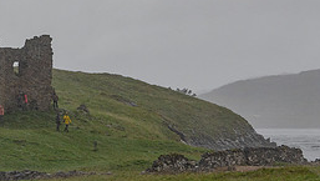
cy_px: 85
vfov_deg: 6.9
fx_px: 1503
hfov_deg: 12.0
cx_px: 1
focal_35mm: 177
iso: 200
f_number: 7.1
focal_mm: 50
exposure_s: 1/400
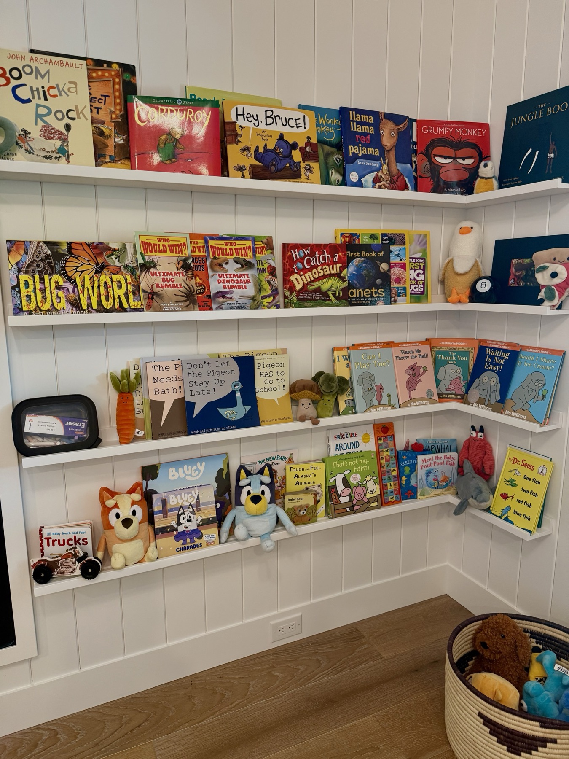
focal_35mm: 24
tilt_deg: -10.2
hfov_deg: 56.8
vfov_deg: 71.6
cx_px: 284
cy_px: 380
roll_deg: +0.3
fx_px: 526
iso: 200
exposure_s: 1/60
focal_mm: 6.76
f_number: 1.78
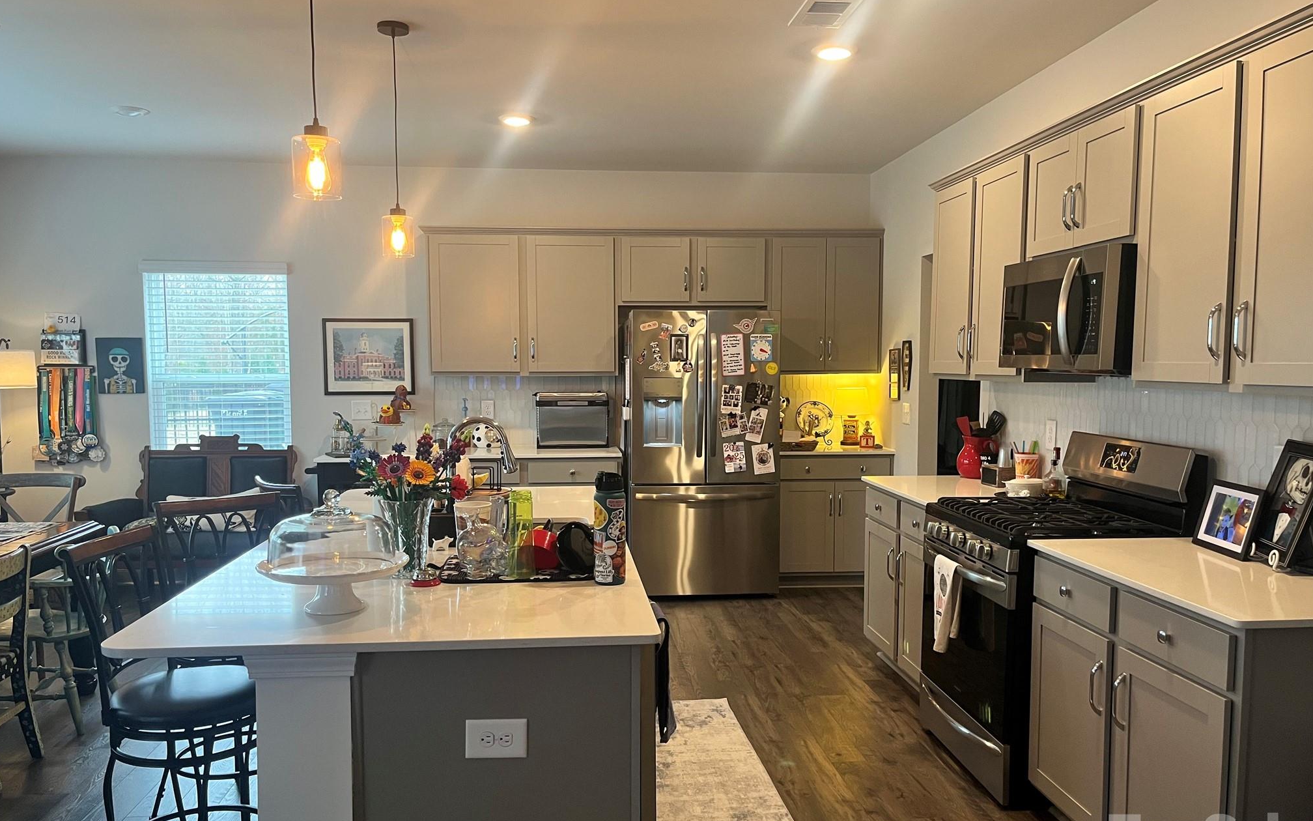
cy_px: 442
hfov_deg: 66.5
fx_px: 1002
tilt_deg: -4.8
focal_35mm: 28
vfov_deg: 44.5
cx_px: 649
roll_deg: +0.3
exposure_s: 1/60
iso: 160
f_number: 1.6
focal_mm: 5.1
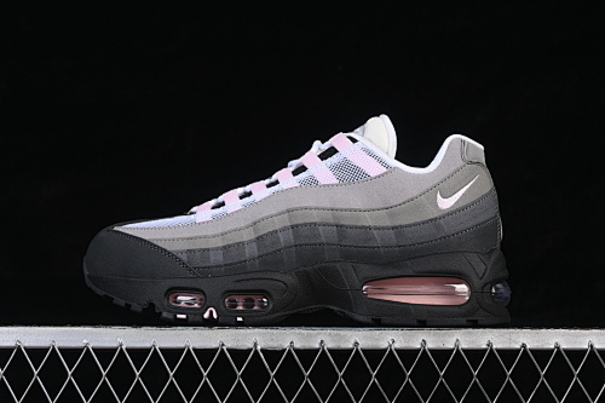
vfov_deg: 18.2
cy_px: 202
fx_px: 1260
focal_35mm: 75
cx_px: 302
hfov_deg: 27.0
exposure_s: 1/80
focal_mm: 50
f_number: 8
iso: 160
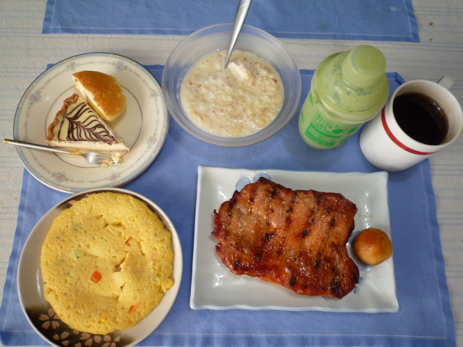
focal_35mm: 25
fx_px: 334
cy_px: 174
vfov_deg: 54.9
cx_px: 232
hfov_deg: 69.4
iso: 100
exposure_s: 1/30
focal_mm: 4.4
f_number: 2.8
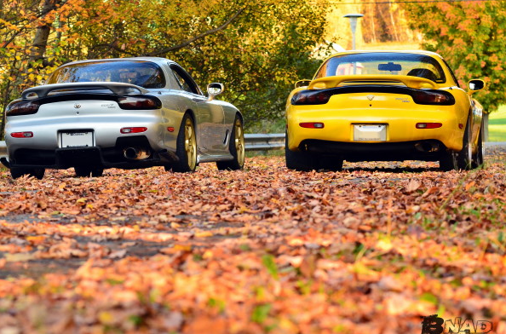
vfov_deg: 7.0
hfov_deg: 10.6
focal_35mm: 194
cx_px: 243
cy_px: 161
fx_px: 2718
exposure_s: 1/100
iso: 1250
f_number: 6.3
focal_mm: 120
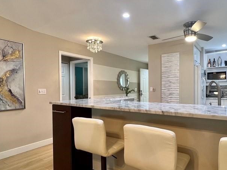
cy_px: 92
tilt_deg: -2.3
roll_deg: +0.0
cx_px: 135
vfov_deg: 61.0
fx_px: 144
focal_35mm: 22
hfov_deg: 75.6
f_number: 1.8
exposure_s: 1/60
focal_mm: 1.57
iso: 160
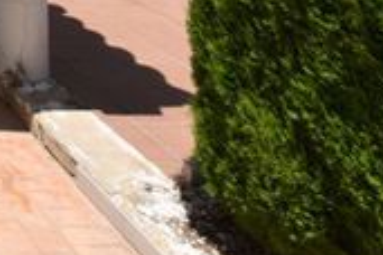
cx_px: -301
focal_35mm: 62
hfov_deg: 21.5
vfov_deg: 16.4
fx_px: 660
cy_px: -264
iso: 100
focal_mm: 10
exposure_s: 1/320
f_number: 9
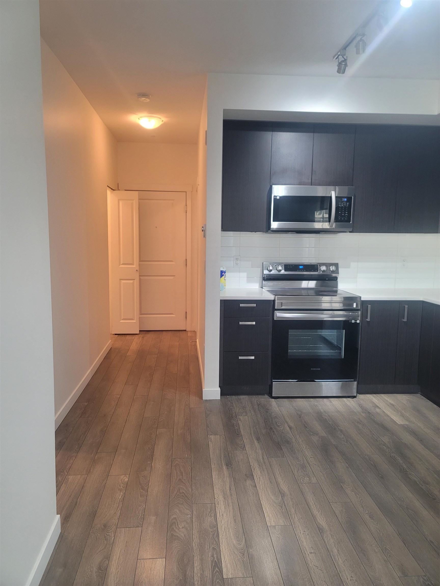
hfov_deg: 54.9
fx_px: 424
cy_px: 293
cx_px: 220
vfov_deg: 69.4
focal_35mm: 25
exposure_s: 1/40
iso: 250
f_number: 1.8
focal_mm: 7
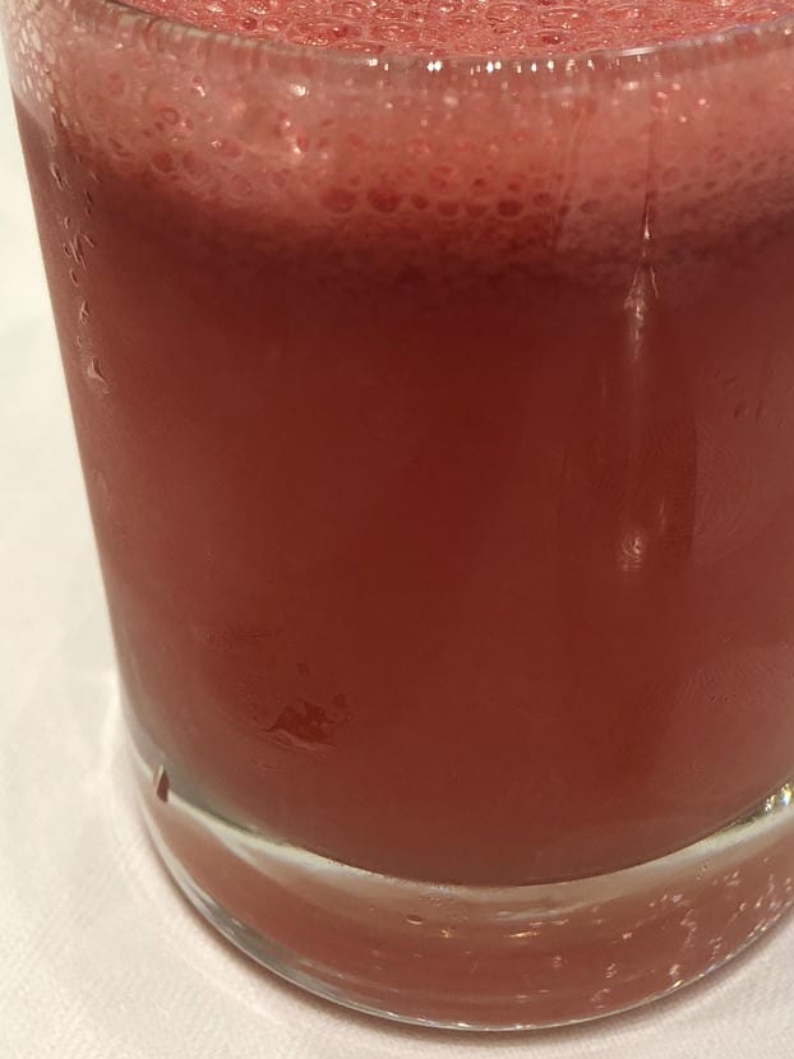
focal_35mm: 54
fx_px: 1652
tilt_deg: -29.5
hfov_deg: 26.9
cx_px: 531
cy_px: 111
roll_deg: +1.0
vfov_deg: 33.7
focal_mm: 3.99
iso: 25
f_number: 1.8
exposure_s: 1/30
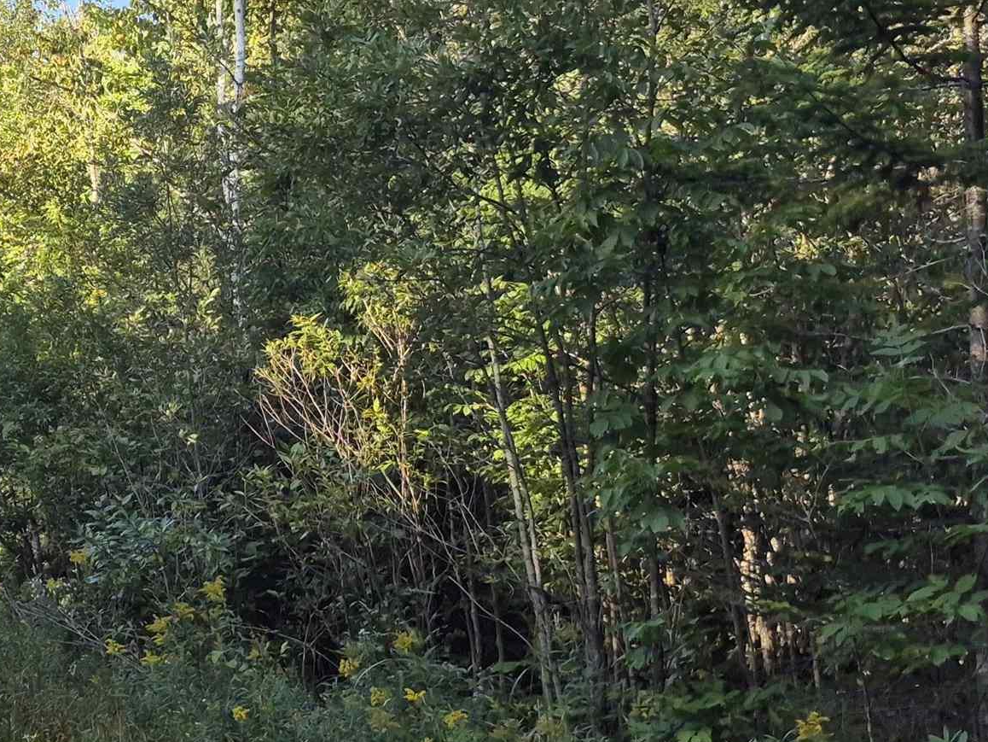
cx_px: 84
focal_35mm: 61
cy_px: 368
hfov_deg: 30.2
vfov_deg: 24.0
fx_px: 1741
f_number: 1.8
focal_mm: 5.4
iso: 25
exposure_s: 1/436
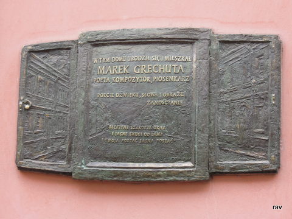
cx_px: 146
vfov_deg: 19.1
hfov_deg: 25.3
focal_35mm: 77
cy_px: 110
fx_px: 650
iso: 250
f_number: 4.7
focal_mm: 13.8
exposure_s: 1/100
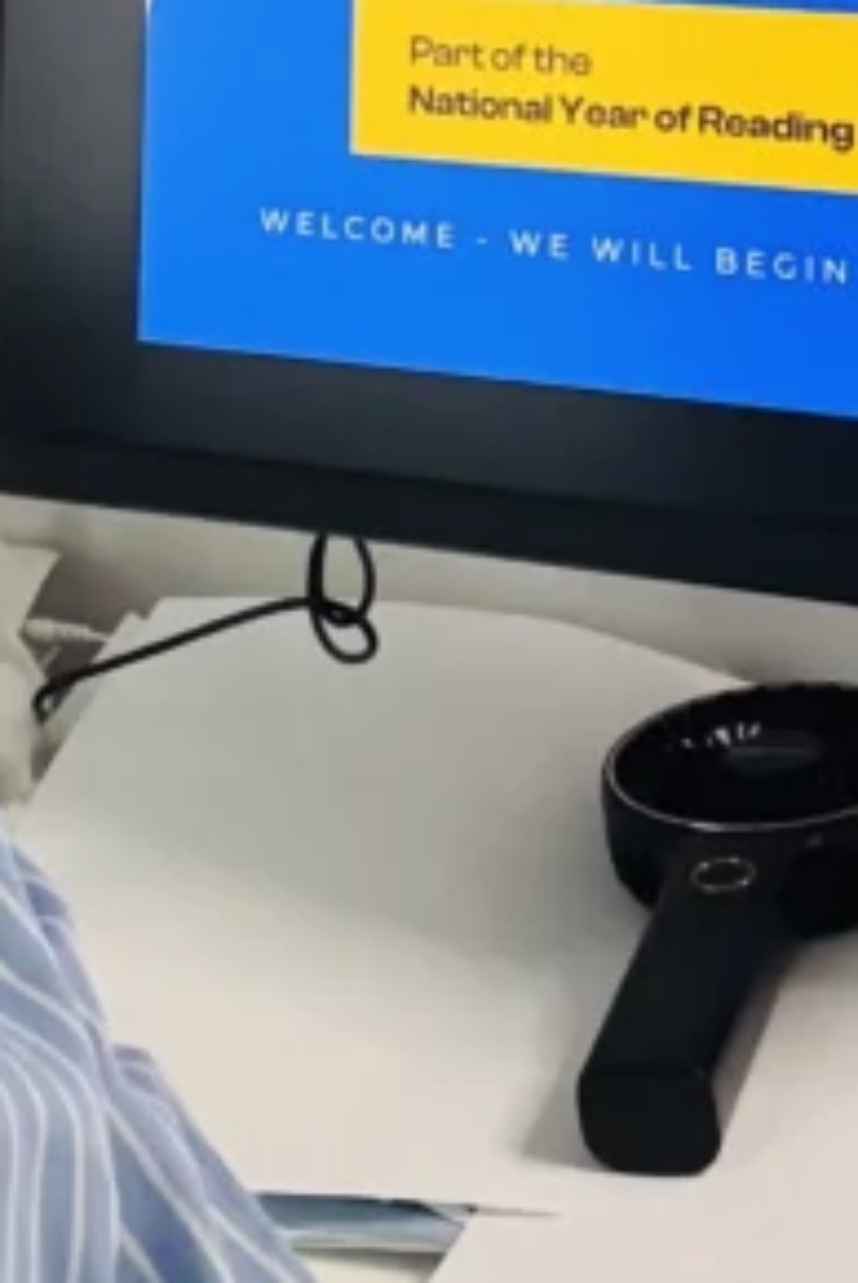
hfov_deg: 12.5
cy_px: -411
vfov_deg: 17.4
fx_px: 3923
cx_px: 363
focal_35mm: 110
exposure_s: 1/60
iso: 250
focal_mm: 2.69
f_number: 1.9
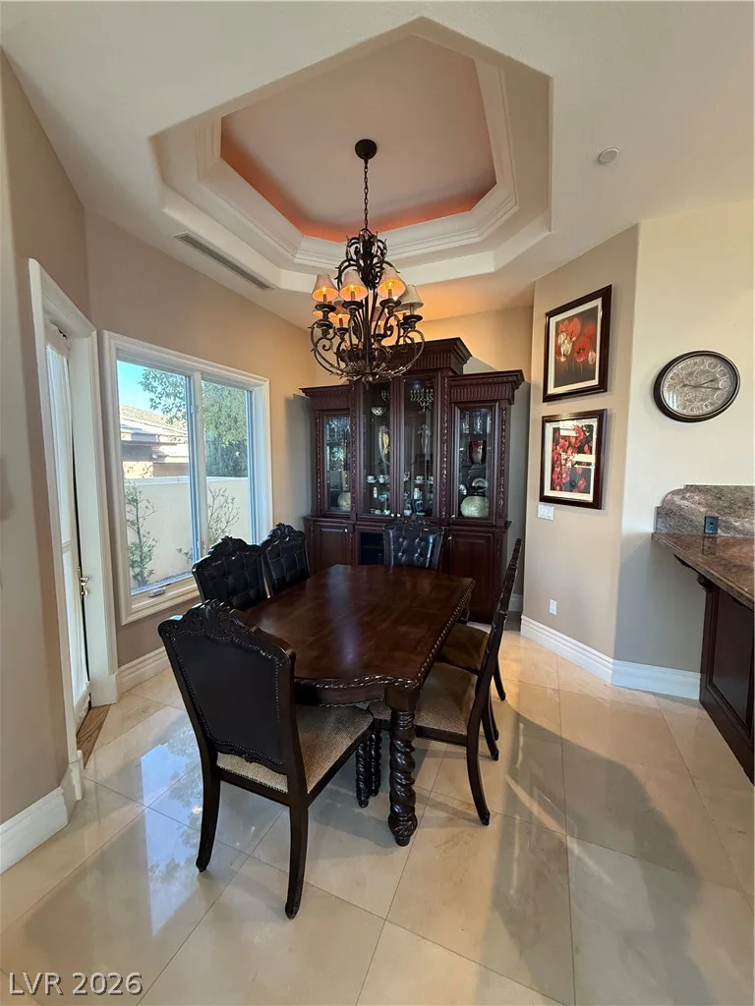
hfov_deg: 85.7
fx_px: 407
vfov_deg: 102.1
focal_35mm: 14
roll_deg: +0.8
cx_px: 378
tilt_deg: -4.3
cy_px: 503
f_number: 2.2
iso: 500
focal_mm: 2.22
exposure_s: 1/60
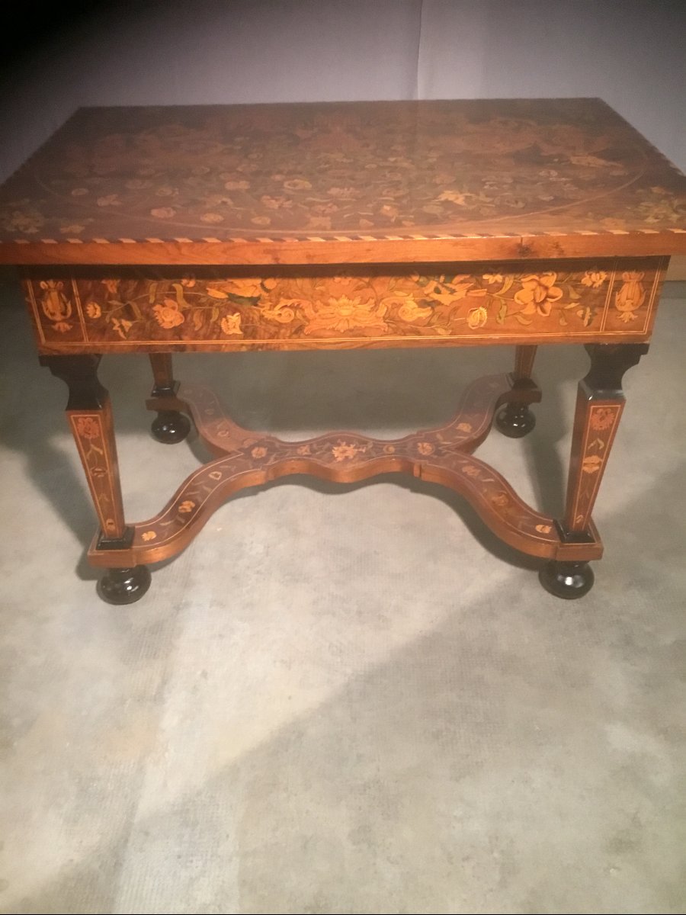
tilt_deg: -34.1
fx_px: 819
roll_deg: -0.7
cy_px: 458
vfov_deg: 58.4
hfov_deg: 45.4
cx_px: 343
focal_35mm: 31
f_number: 2.4
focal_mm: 3.3
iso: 200
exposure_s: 1/20
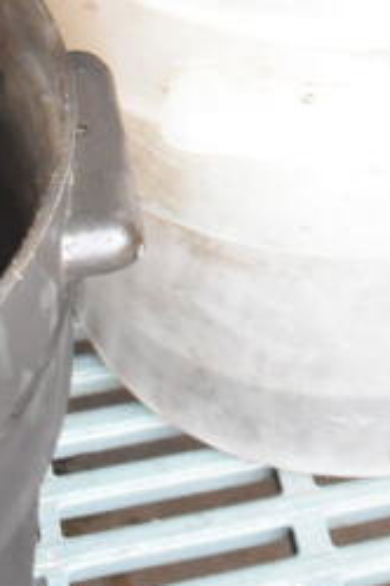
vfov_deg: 15.5
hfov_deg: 11.1
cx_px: 446
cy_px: -318
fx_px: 1966
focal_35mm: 121
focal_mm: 22
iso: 1600
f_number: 6.3
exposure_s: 1/160
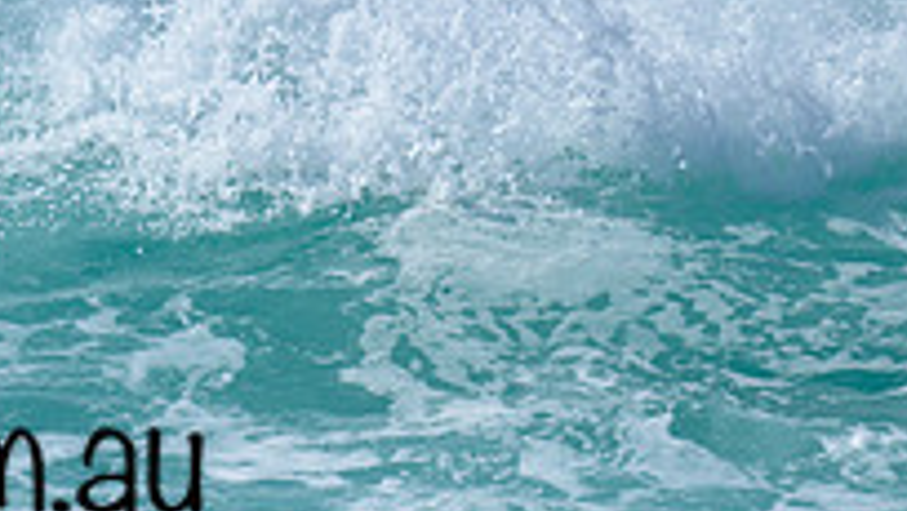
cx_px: -589
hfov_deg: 0.7
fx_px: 73656
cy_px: 437
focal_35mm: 3061
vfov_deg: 0.4
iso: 125
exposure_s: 1/2000
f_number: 6.3
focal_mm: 800
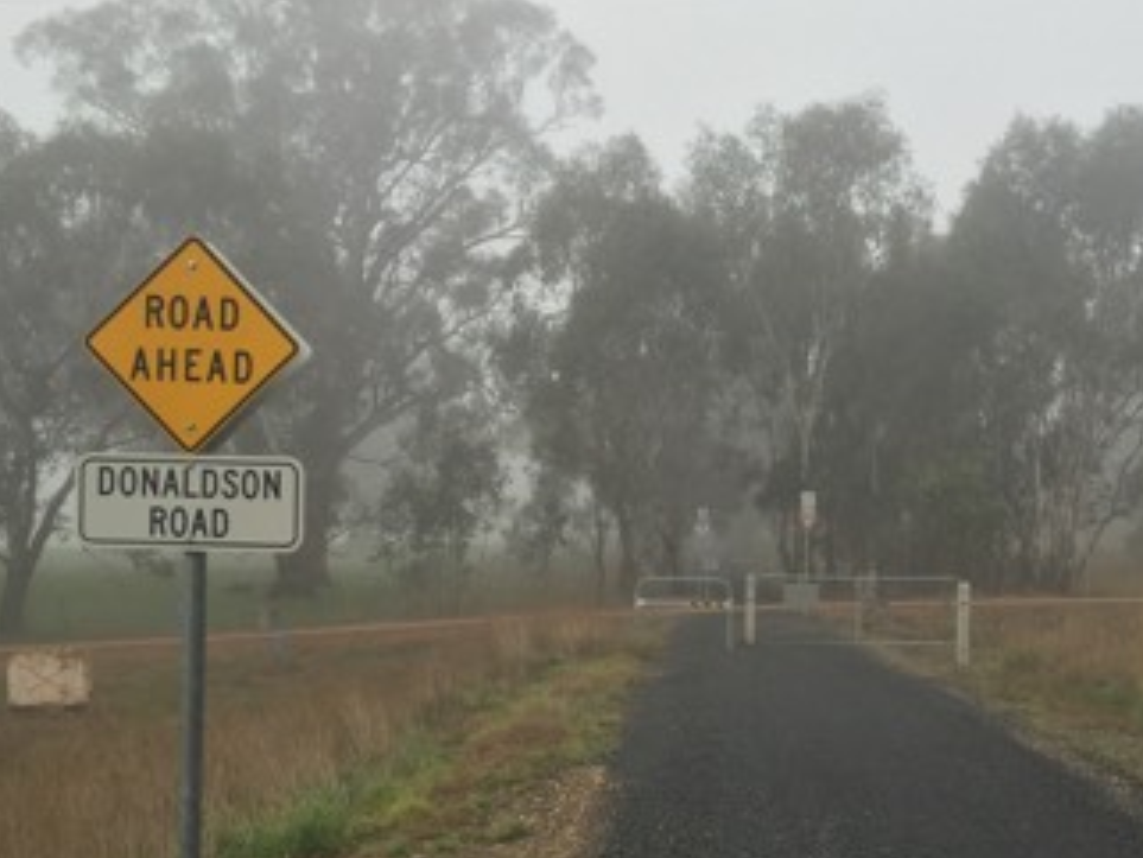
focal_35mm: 47
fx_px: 1552
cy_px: 627
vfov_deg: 30.5
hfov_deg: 40.1
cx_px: 734
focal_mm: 4.15
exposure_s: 1/706
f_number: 2.2
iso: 32
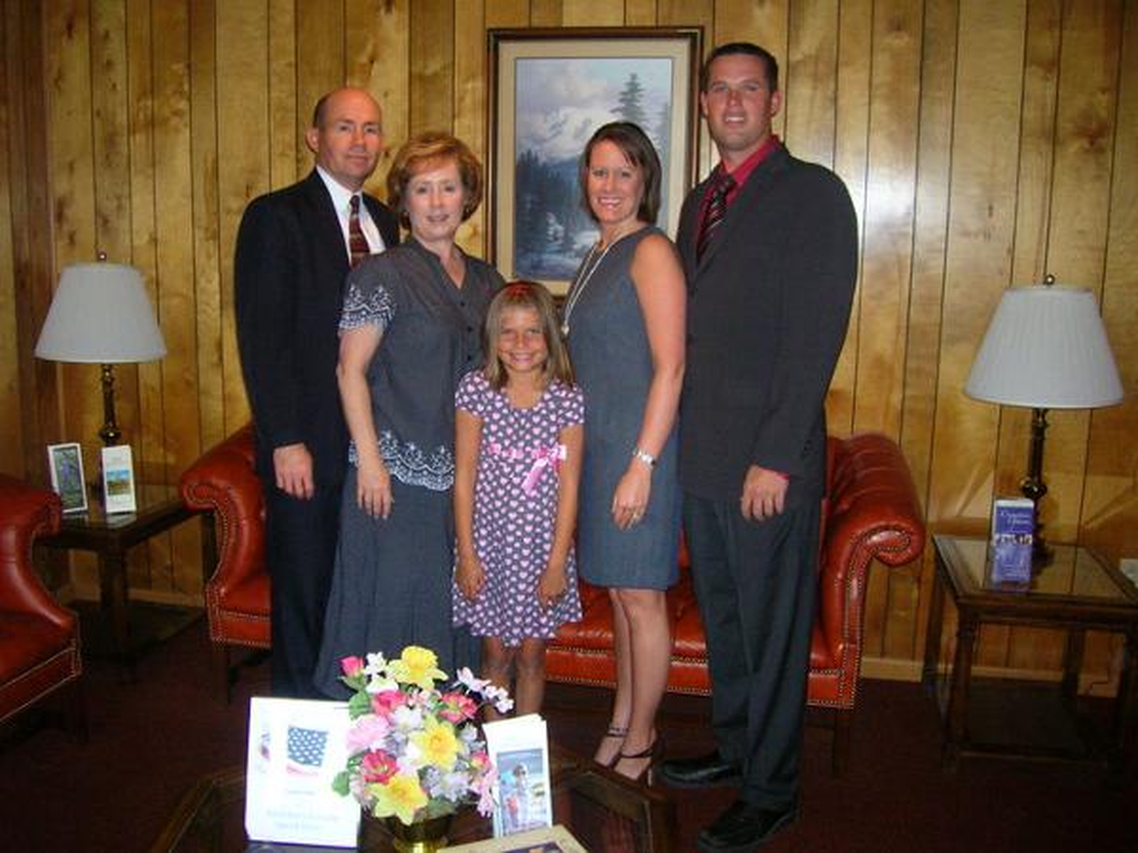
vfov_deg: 41.8
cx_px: 569
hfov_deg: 54.0
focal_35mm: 34
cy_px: 426
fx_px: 1118
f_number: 2.9
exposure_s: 1/60.1
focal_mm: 5.7
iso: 200
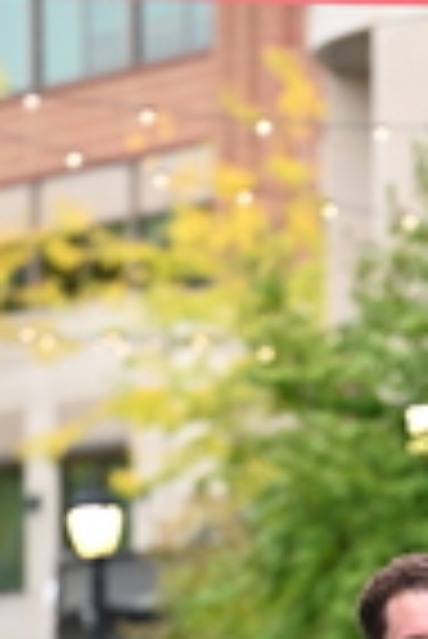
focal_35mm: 353
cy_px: 864
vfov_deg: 5.8
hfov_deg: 3.9
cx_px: 502
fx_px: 6279
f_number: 2.8
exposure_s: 1/800
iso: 1600
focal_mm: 91
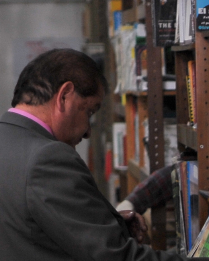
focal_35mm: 304
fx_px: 2352
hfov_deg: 4.9
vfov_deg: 6.3
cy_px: 429
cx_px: 559
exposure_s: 1/125
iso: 250
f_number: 2
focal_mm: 50
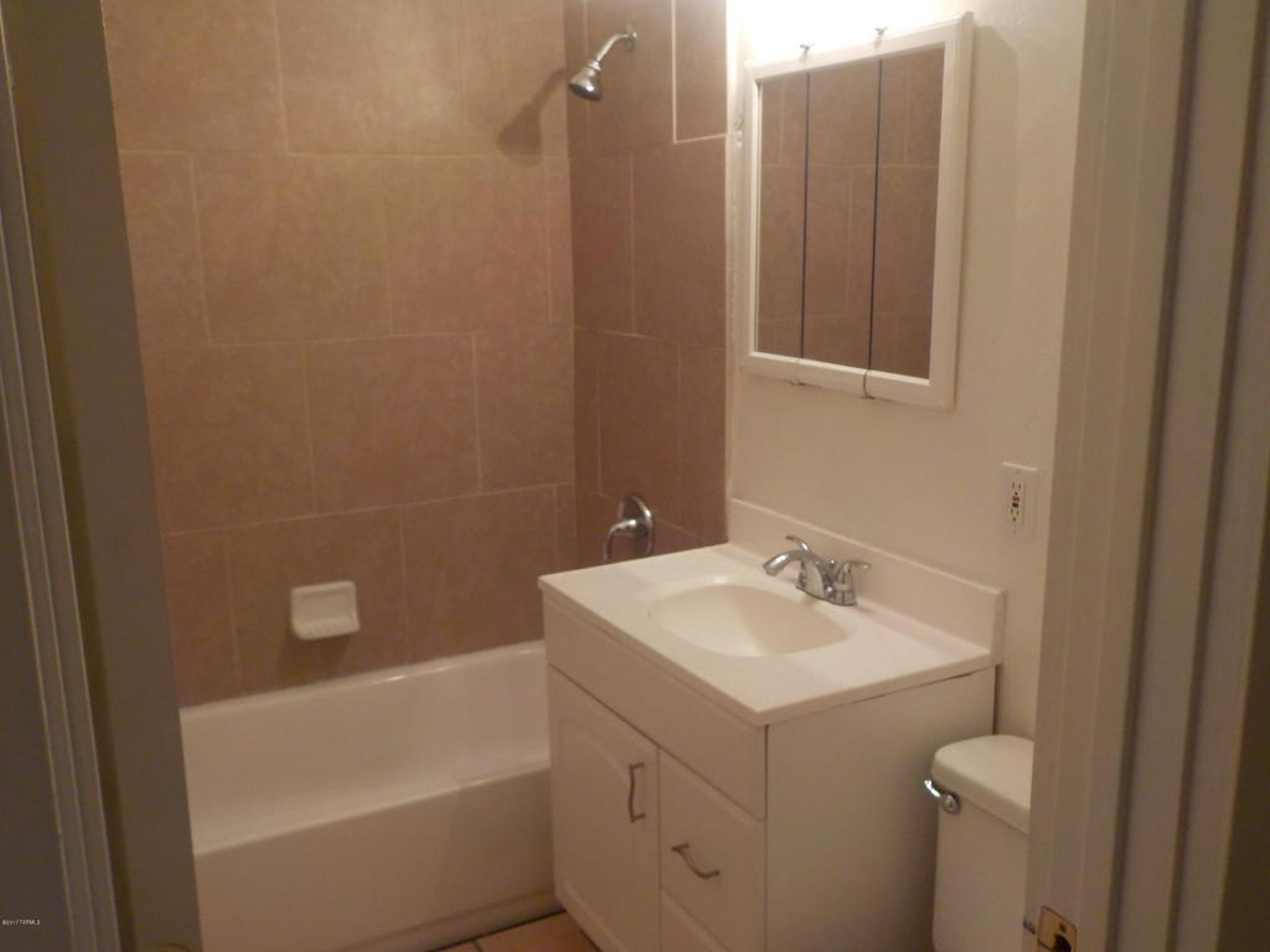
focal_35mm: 30
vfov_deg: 46.8
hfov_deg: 60.0
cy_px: 476
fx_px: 1101
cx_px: 635
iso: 250
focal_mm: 4.1
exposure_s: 1/30
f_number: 3.3
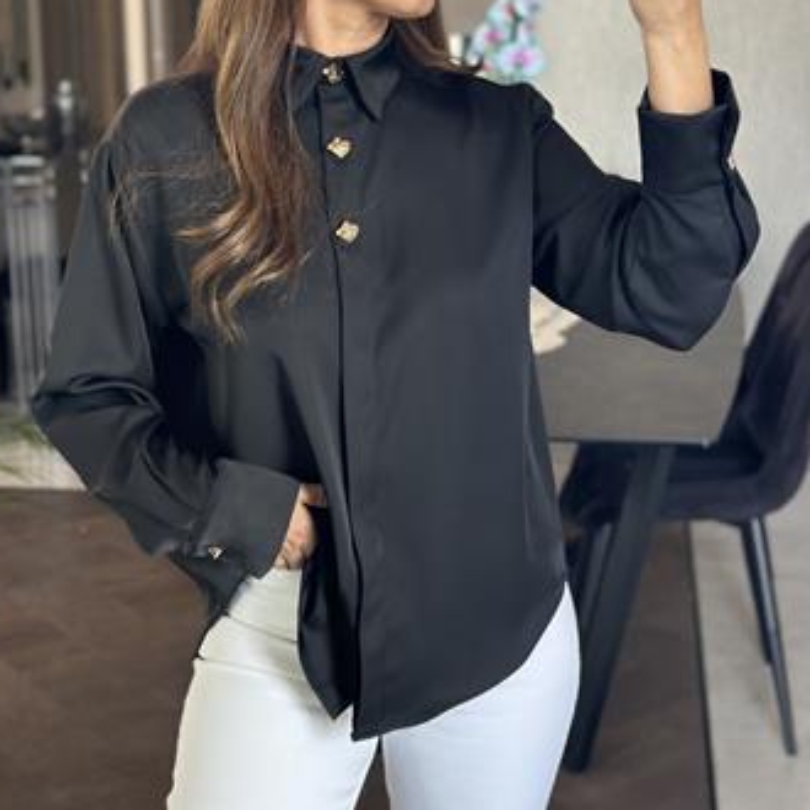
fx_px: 1721
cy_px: 299
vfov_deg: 26.4
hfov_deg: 26.5
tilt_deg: -20.5
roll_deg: +2.2
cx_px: 361
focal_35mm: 65
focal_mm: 6.86
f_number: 1.78
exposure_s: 1/67
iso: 125
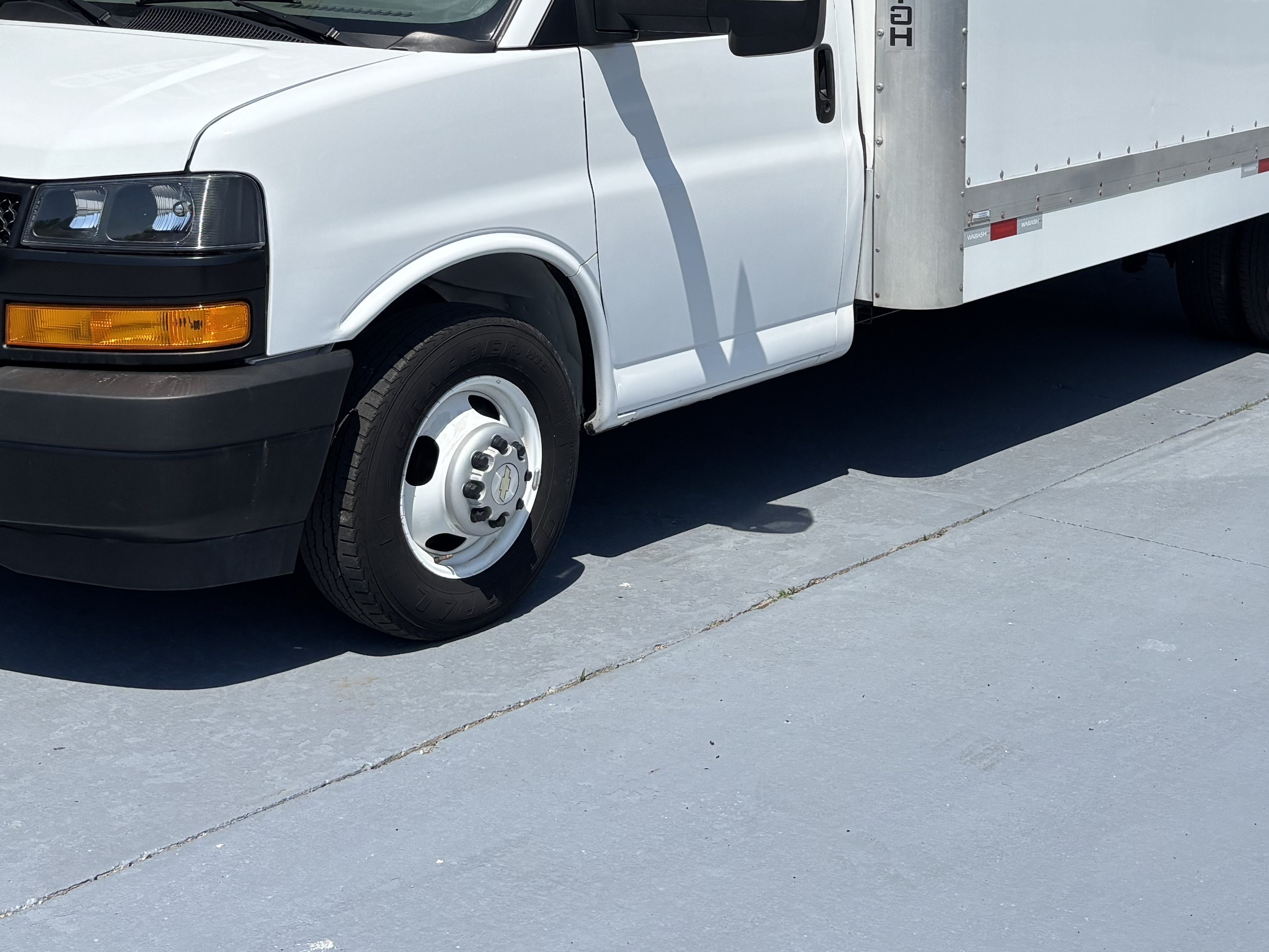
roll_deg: -0.1
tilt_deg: -1.5
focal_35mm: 53
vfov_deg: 26.2
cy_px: 23
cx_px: 691
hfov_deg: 36.1
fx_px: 1943
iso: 50
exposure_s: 1/5952
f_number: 1.6
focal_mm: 5.96
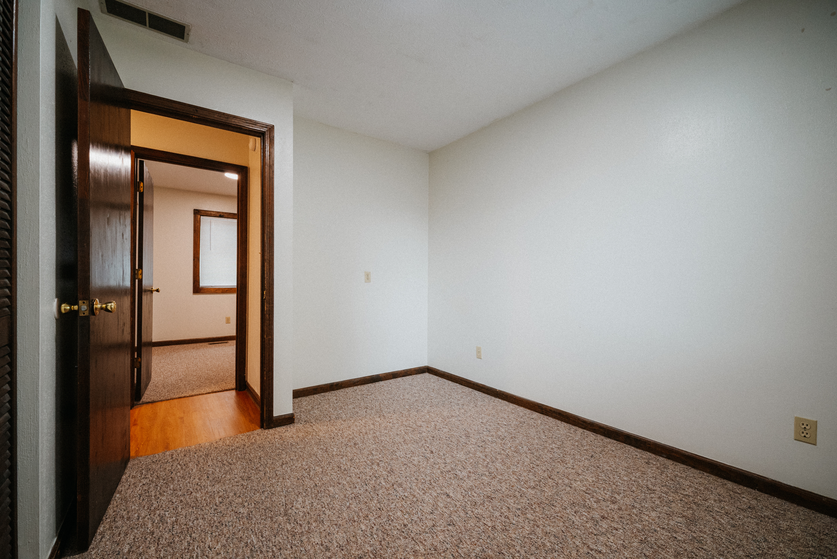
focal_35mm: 14
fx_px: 326
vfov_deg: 81.3
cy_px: 280
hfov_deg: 104.2
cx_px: 418
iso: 1000
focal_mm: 14
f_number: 4
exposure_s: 1/30
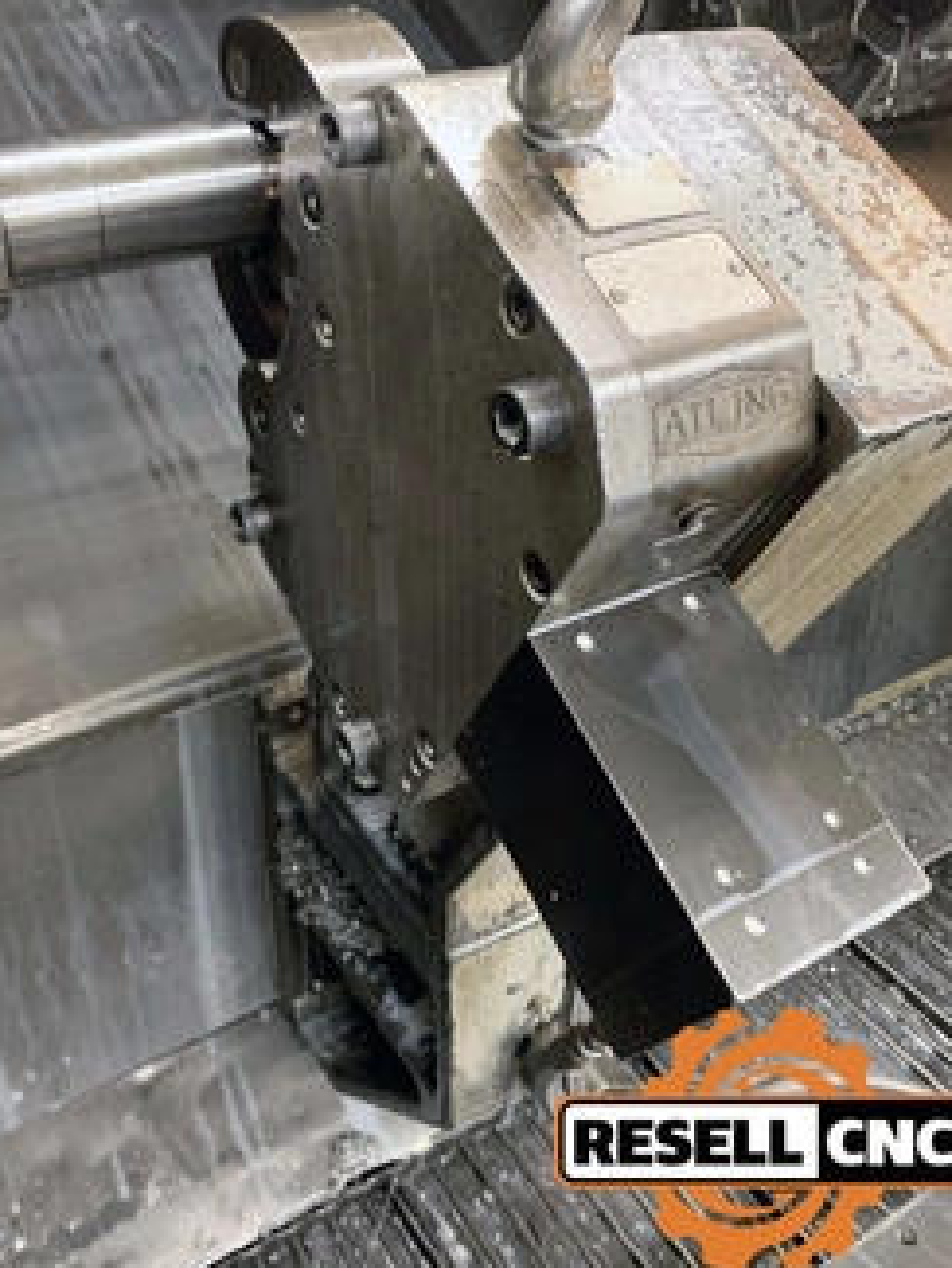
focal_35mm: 32
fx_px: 1173
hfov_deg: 44.0
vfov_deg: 56.3
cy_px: 495
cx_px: 390
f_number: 1.8
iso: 320
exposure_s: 1/30
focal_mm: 4.25
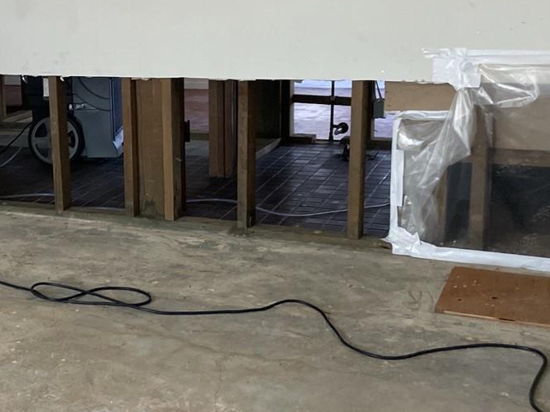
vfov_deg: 23.6
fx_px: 985
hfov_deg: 29.6
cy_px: 167
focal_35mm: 62
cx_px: 30
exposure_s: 1/60.2
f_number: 1.6
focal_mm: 4.2
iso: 160
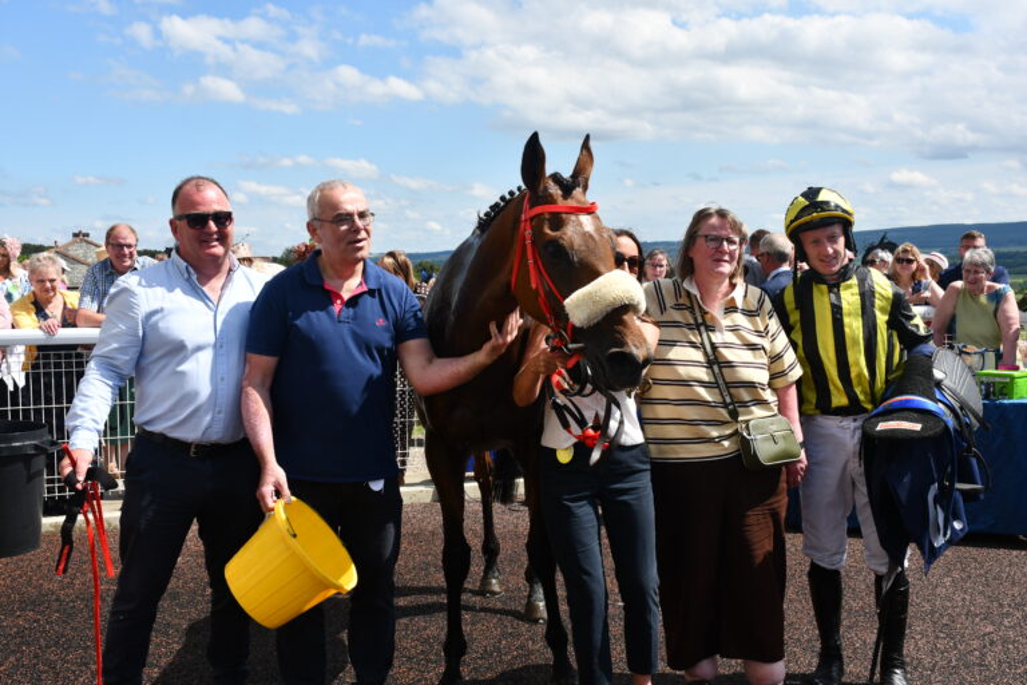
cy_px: 342
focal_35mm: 39
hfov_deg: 49.6
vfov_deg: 34.2
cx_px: 514
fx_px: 1112
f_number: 8
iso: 100
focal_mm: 26
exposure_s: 1/250
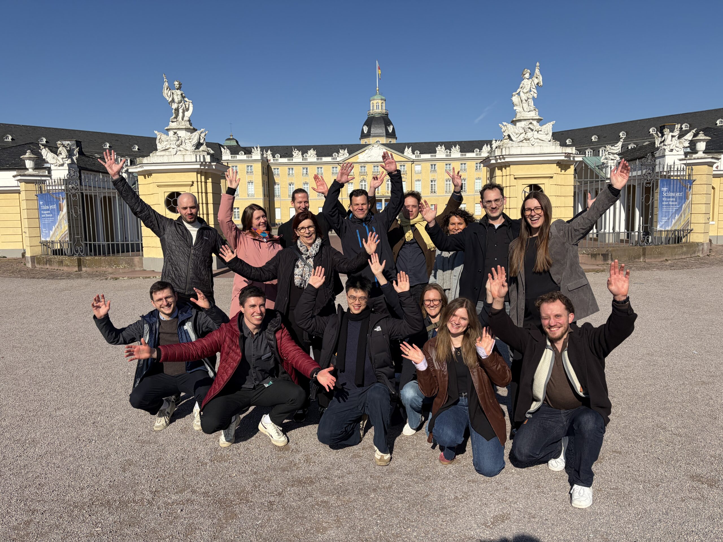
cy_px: 271
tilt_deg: -4.9
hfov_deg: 67.3
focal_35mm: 26
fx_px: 543
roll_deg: +1.2
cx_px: 362
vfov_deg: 53.1
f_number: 1.6
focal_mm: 5.96
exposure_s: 1/7813
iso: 64
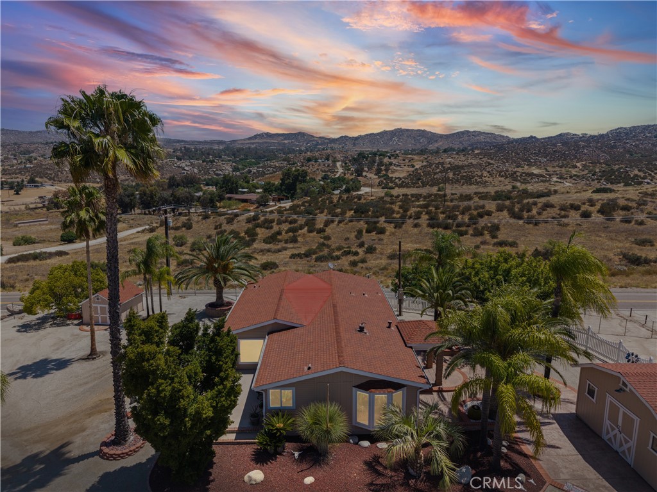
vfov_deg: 56.8
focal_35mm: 24
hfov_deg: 71.6
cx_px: 328
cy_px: 246
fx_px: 456
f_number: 1.8
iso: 100
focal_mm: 8.67
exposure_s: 1/100
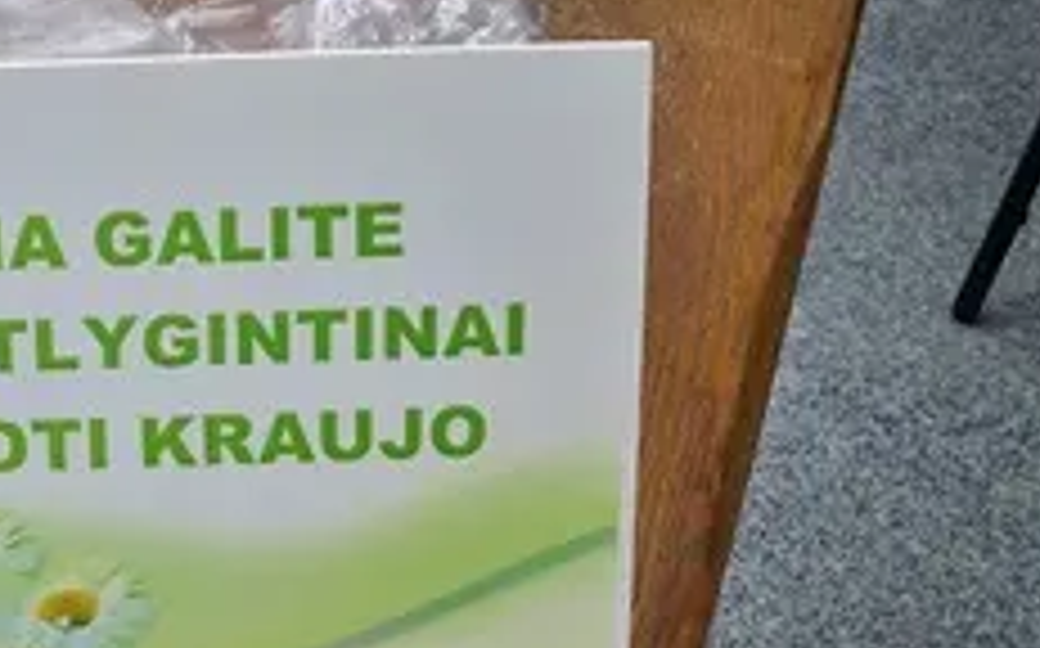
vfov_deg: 18.0
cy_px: 400
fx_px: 2039
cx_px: 99
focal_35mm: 72
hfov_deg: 27.6
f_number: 3.1
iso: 80
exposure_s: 1/80
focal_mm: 6.3
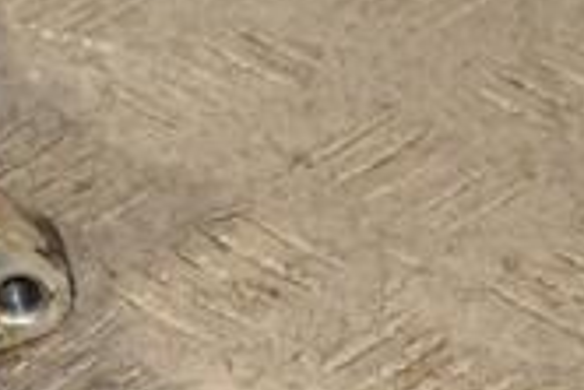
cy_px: 0
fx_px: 6589
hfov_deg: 5.0
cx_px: -232
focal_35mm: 406
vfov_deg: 3.4
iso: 800
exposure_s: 1/200
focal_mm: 75
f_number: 6.3
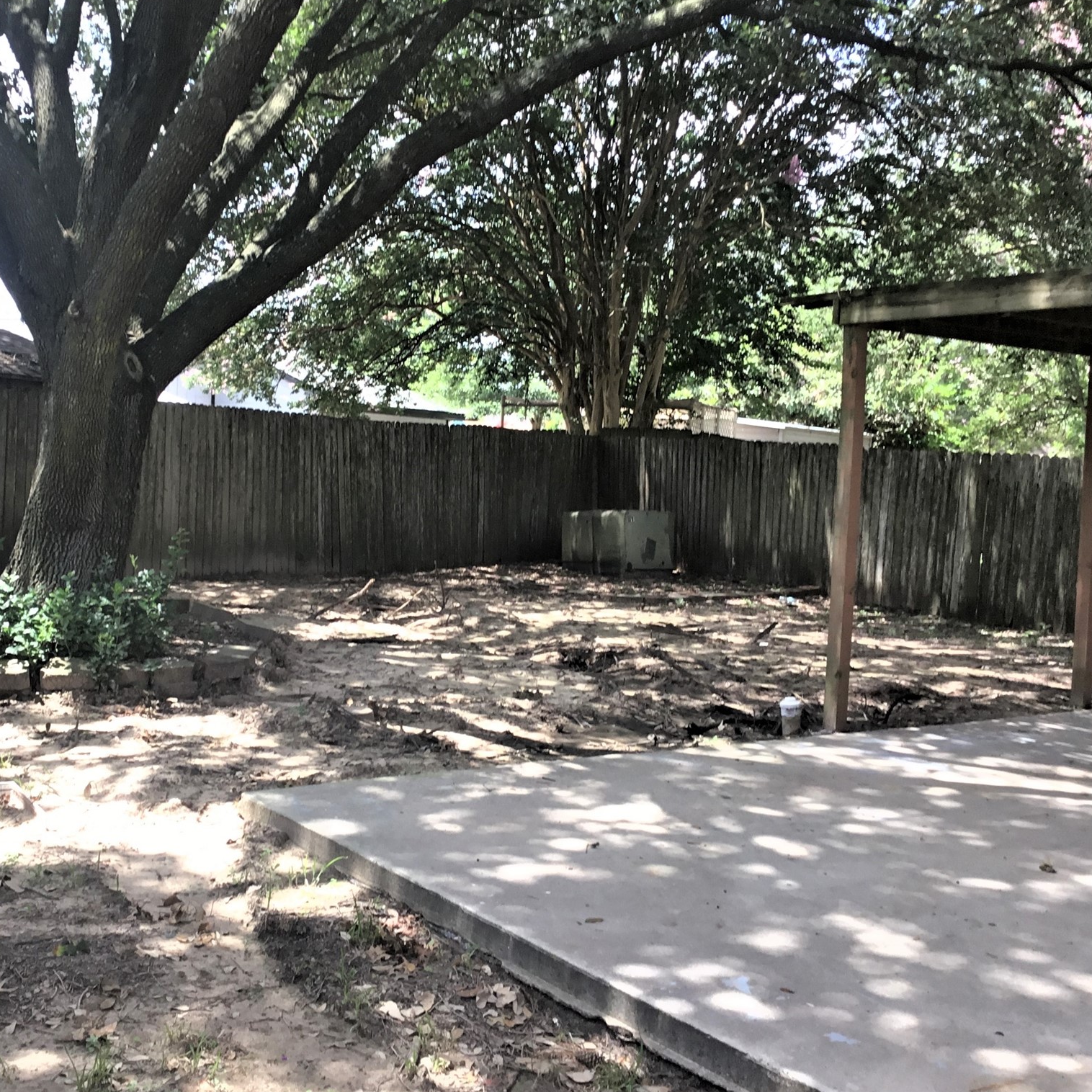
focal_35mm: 37
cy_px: 543
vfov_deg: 44.9
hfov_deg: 44.4
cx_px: 388
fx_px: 1321
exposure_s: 1/123
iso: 25
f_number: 2.4
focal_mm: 3.3
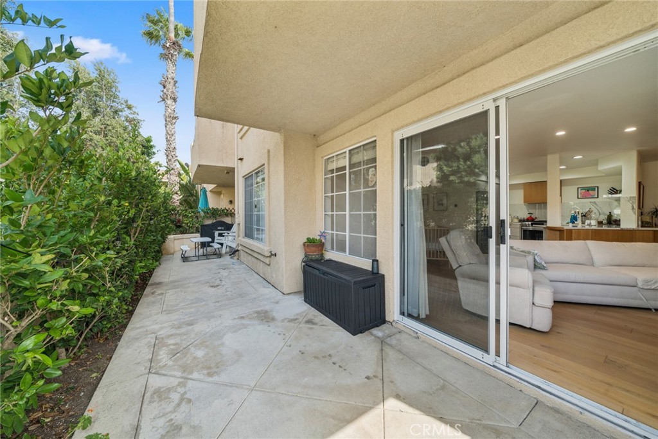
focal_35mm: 12
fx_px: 219
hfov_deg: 112.6
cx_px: 329
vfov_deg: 90.0
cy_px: 220
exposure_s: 1/200
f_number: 8
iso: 400
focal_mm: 12
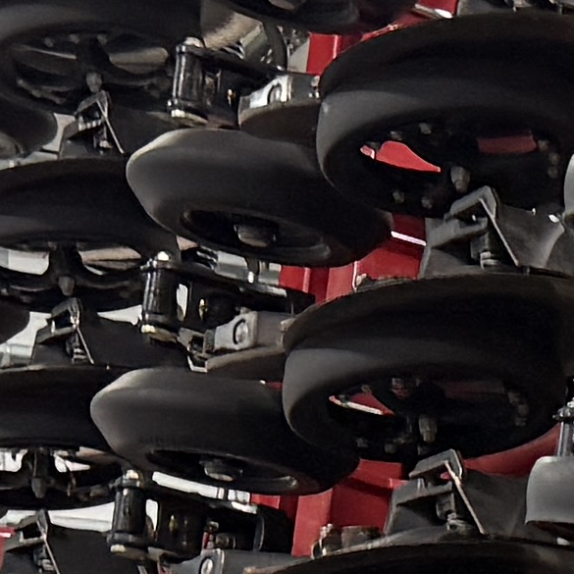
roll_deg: +0.0
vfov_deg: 8.2
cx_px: 1063
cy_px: 970
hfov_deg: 8.1
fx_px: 3883
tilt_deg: +4.8
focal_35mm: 207
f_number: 1.78
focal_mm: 6.76
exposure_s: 1/60
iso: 200
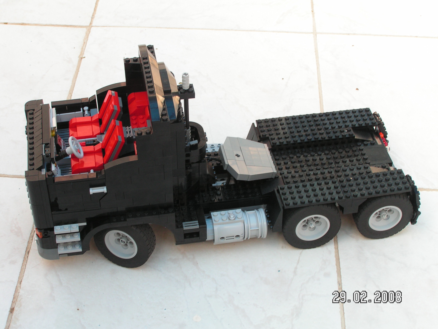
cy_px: 164
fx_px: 848
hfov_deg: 29.0
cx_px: 219
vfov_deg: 21.9
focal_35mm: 67
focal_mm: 11.1
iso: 50
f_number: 4.5
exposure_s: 1/50
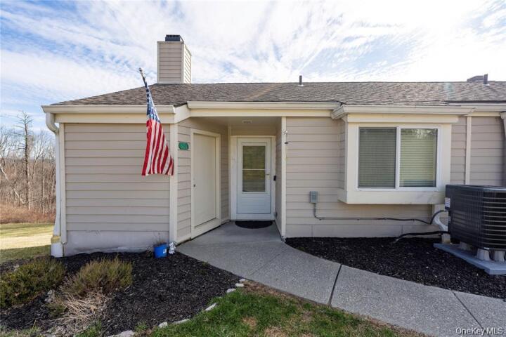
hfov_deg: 104.3
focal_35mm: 14
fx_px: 197
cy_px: 168
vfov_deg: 81.2
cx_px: 253
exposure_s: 1/2000
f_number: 6.3
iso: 320
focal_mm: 14
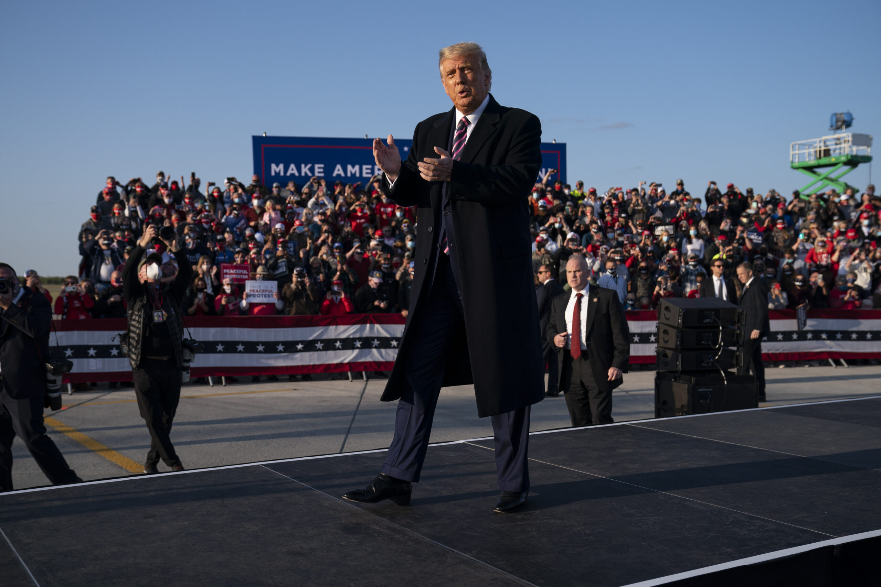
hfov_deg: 50.7
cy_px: 294
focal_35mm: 38
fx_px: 930
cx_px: 440
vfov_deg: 35.1
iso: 200
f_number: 4
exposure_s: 1/2000
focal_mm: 38
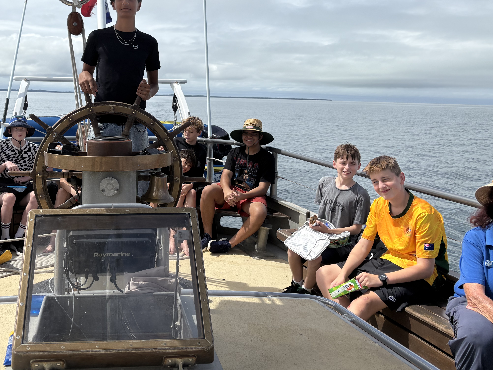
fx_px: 527
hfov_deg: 49.0
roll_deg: -1.0
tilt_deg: -3.5
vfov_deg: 38.4
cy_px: 133
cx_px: 151
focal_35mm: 37
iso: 50
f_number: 1.6
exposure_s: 1/5814
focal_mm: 5.96
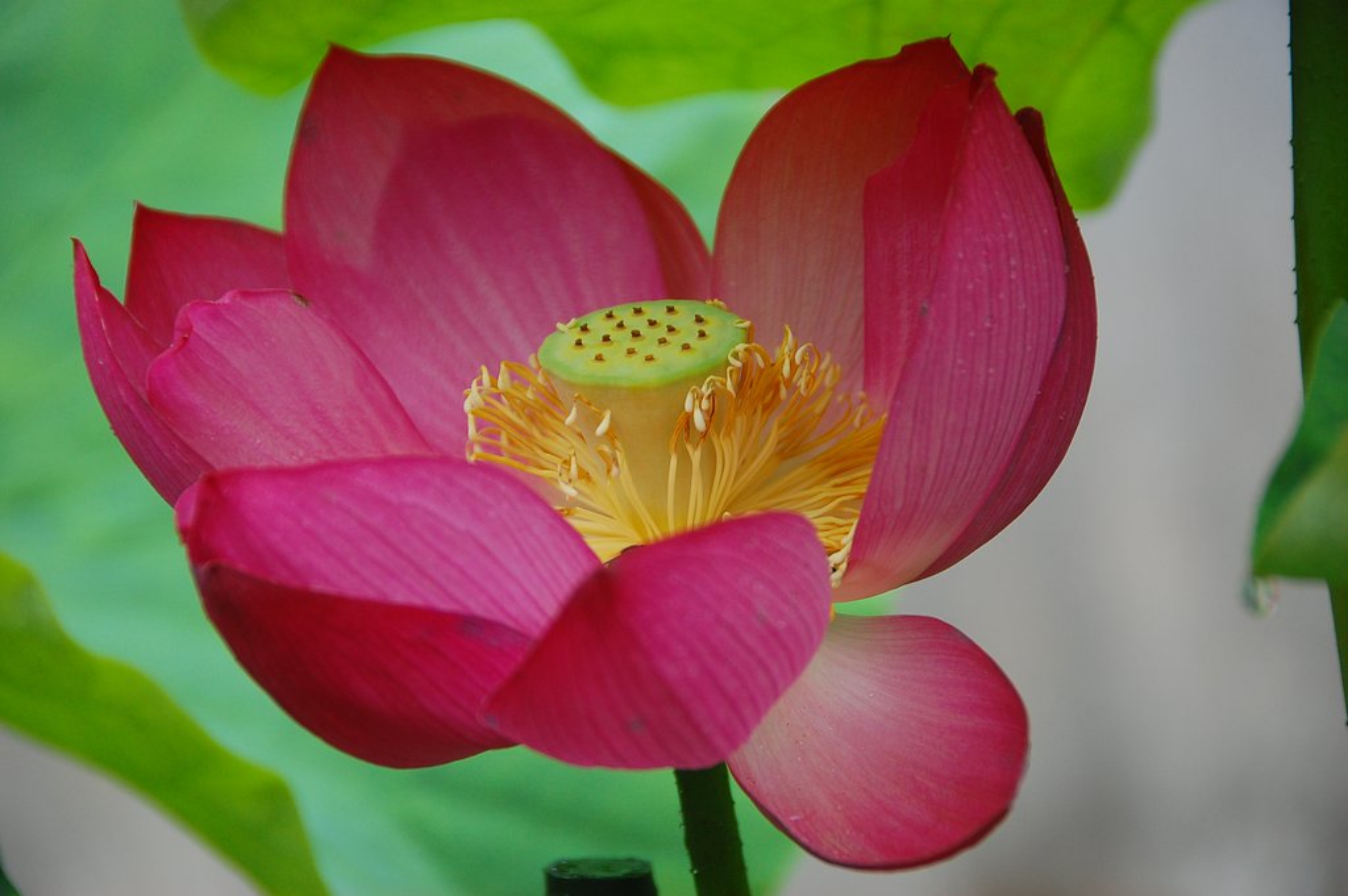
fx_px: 9540
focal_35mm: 255
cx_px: 674
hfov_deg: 8.1
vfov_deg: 5.4
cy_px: 448
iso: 400
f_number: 5.6
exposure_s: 1/250
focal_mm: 170
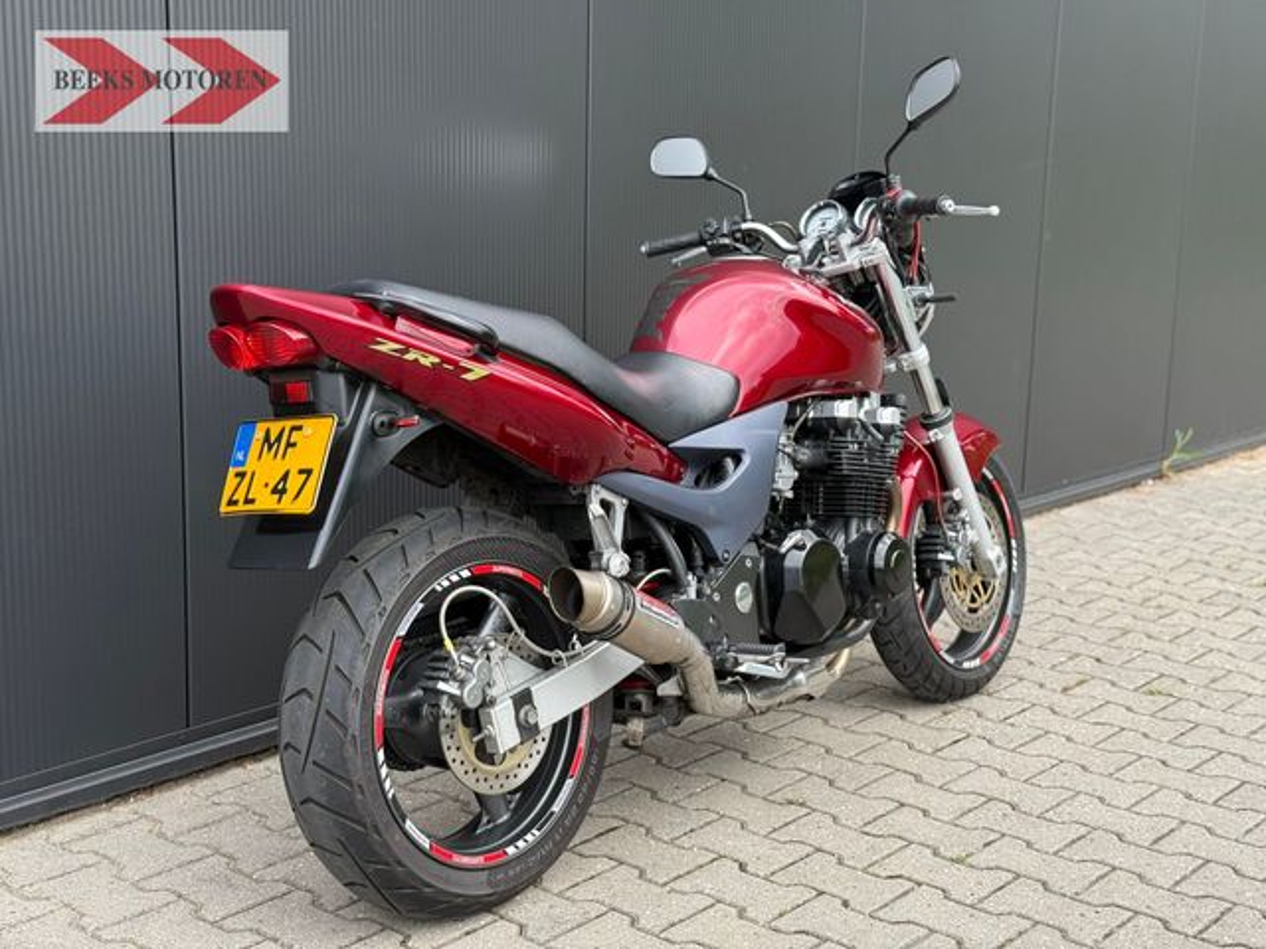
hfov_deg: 39.7
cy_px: 474
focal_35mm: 48
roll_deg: -1.6
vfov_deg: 30.3
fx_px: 1755
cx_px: 633
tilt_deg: -10.7
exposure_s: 1/706
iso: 80
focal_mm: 6.76
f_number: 1.78
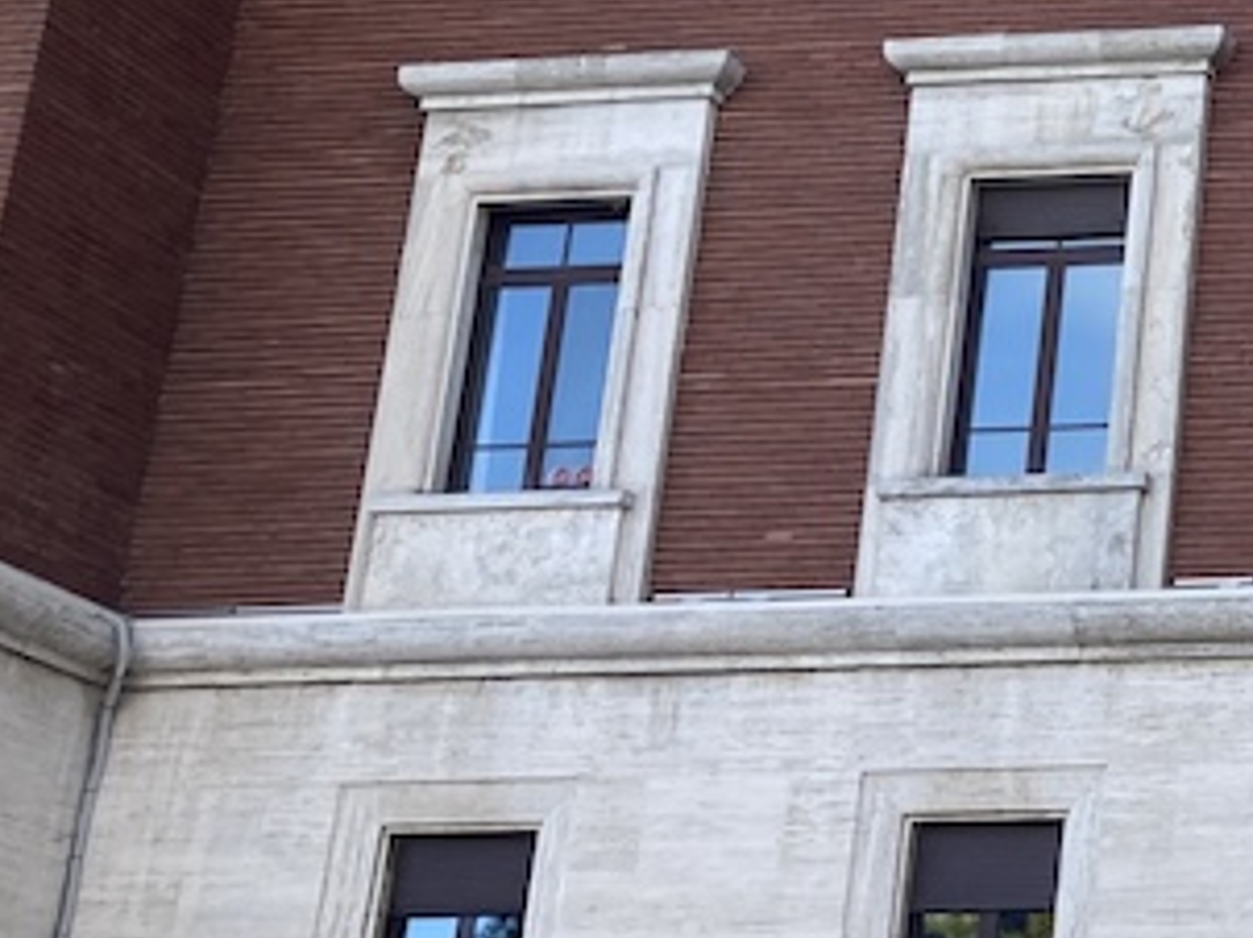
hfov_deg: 17.7
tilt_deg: +19.6
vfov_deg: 15.5
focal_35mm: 95
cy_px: 374
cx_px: 2070
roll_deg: -0.5
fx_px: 3436
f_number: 1.8
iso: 20
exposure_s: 1/385
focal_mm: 3.99
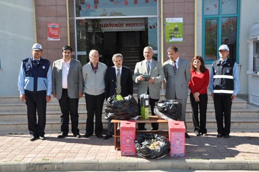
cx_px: 130
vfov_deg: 30.8
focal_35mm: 44
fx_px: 313
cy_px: 86
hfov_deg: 45.0
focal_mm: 29
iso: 200
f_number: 8
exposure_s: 1/200
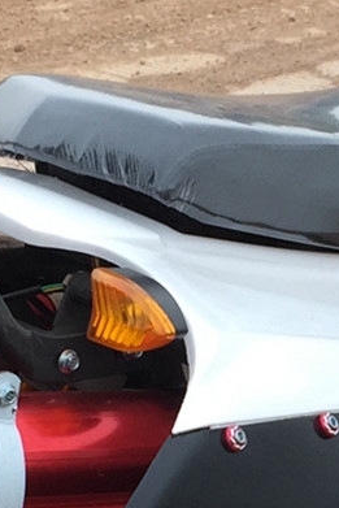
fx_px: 2018
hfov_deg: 9.6
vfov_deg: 14.1
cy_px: 497
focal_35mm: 143
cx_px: 314
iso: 32
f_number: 2.2
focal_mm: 4.15
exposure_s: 1/120
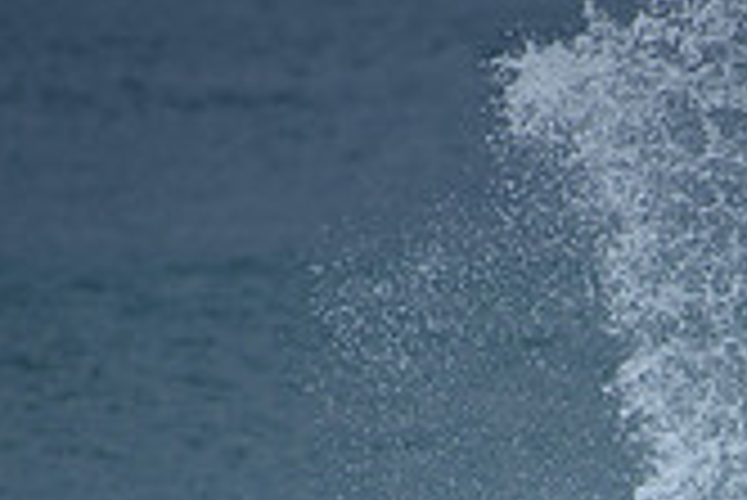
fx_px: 36260
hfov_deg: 1.2
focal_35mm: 1746
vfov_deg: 0.8
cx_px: 972
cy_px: 800
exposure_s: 1/2000
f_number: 5.6
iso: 220
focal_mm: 500
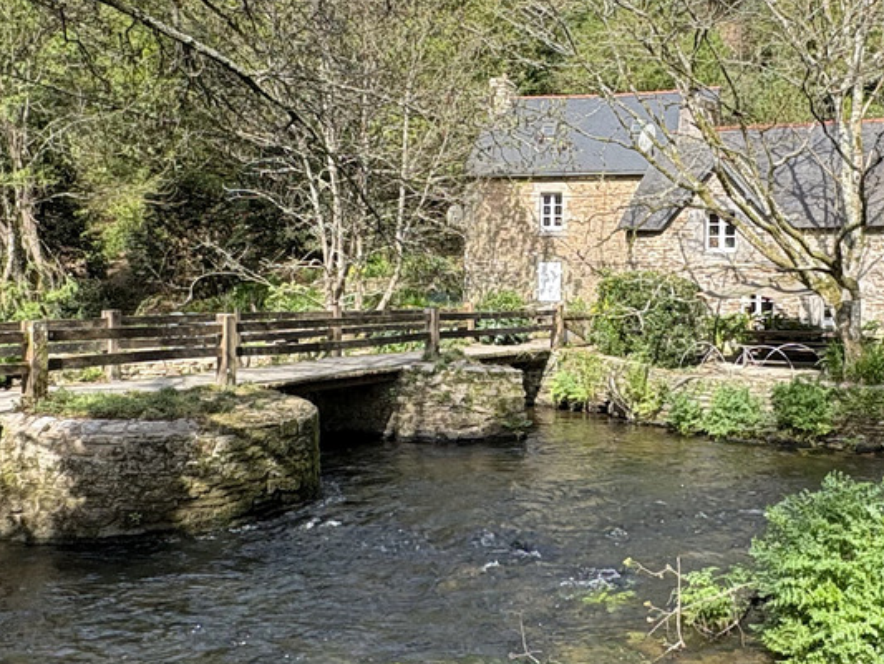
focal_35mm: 42
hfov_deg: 44.6
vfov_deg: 34.4
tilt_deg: +0.1
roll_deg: -0.5
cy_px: 312
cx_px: 524
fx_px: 1073
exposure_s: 1/565
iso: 40
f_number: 2.2
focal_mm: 2.22
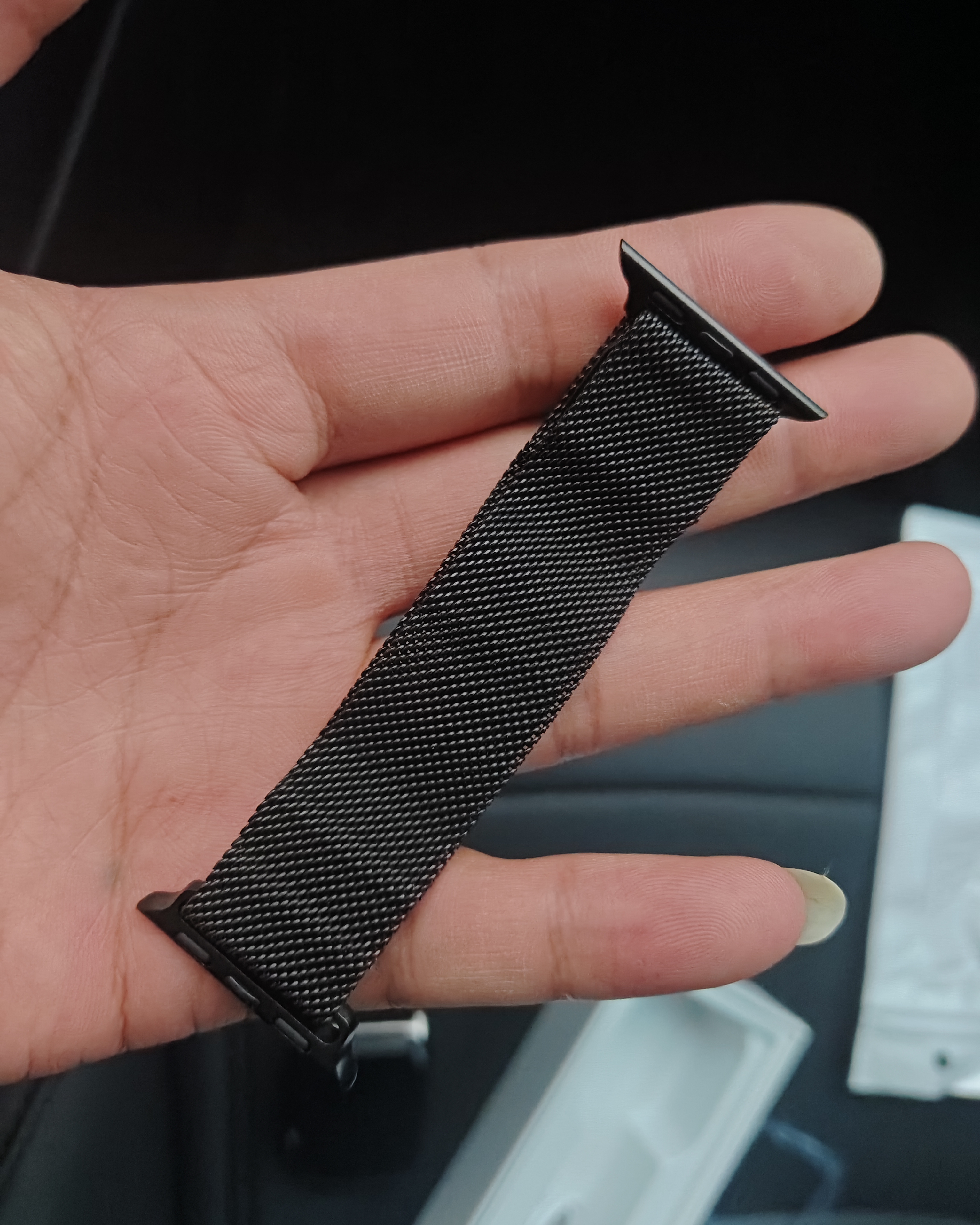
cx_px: 490
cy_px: 611
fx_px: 870
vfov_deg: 70.3
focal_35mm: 24
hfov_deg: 58.8
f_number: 1.88
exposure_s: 1/178
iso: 8378
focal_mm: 5.56
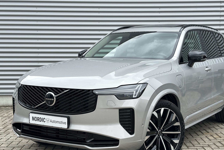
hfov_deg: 34.4
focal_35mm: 58
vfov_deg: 23.4
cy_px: 85
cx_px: 128
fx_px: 361
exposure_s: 1/1339
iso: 64
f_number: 1.78
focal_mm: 6.86
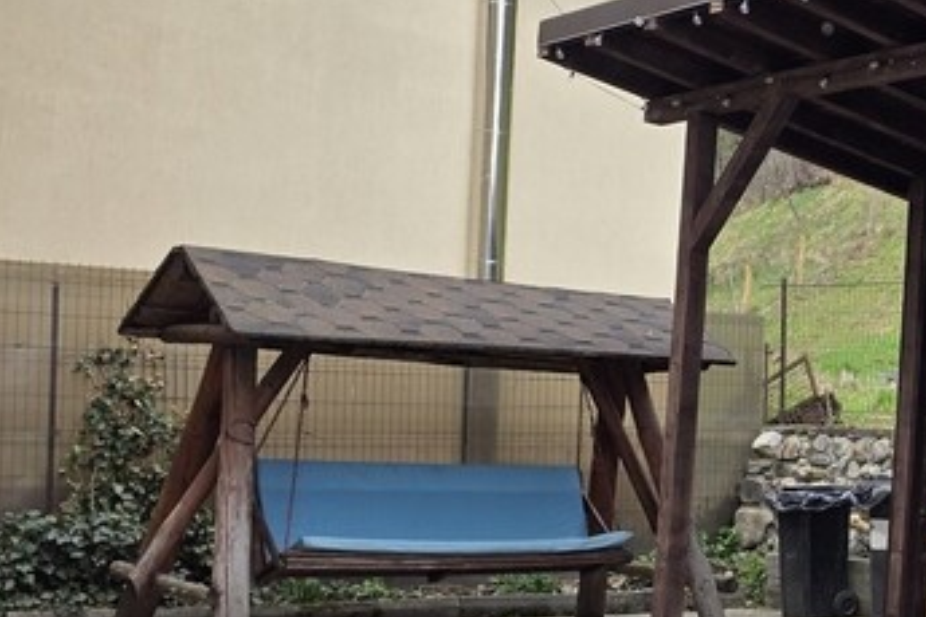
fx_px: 1826
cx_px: 1181
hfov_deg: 24.9
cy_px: 370
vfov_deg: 19.2
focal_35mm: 71
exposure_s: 1/2510
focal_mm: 6.3
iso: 80
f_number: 1.7
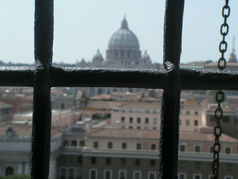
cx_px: 119
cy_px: 90
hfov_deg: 21.8
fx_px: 619
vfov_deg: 16.4
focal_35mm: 90
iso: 50
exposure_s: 1/400
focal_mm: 15.1
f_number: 4.8
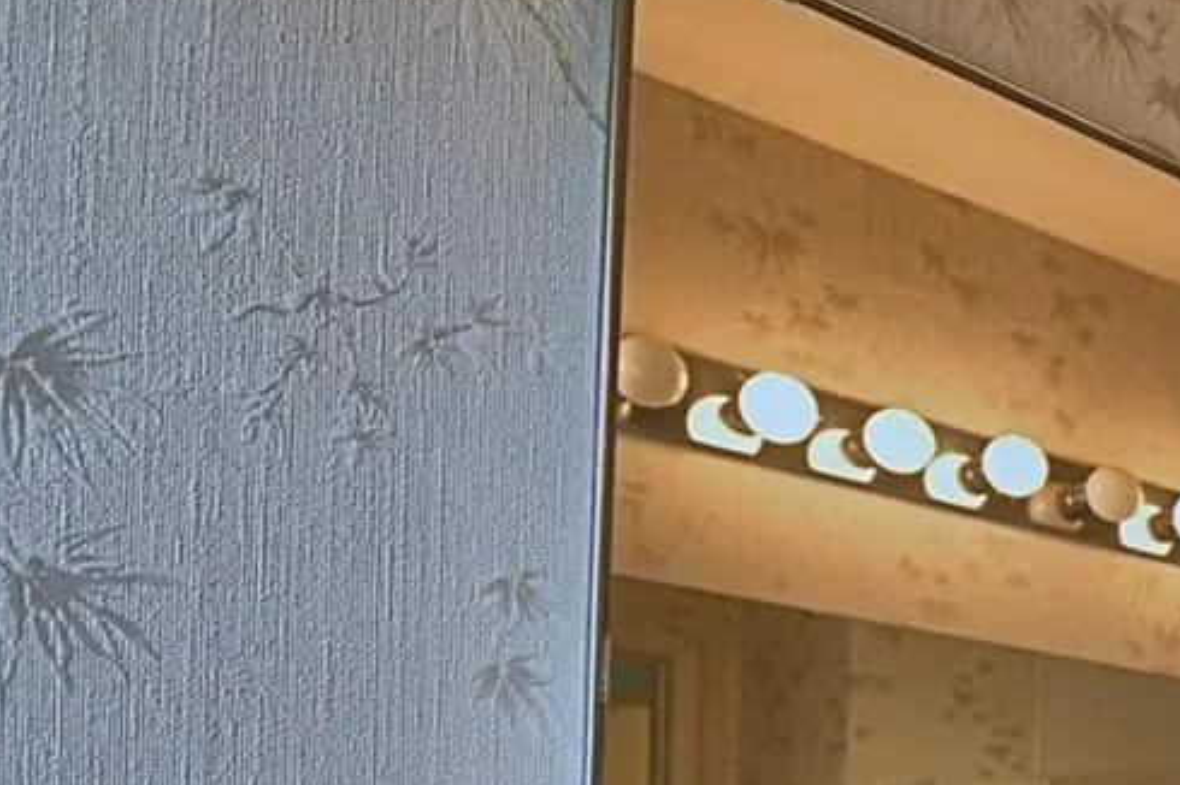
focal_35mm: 49
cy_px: 1019
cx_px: 1898
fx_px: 1605
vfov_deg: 24.1
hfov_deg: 25.7
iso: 280
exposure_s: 1/125
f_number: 4.5
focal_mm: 10
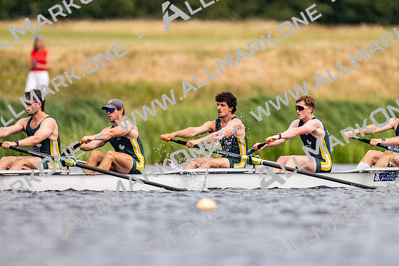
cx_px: 200
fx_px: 9971
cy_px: 133
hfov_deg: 2.3
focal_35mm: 900
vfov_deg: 1.5
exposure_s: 1/2500
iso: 220
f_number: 4
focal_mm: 600
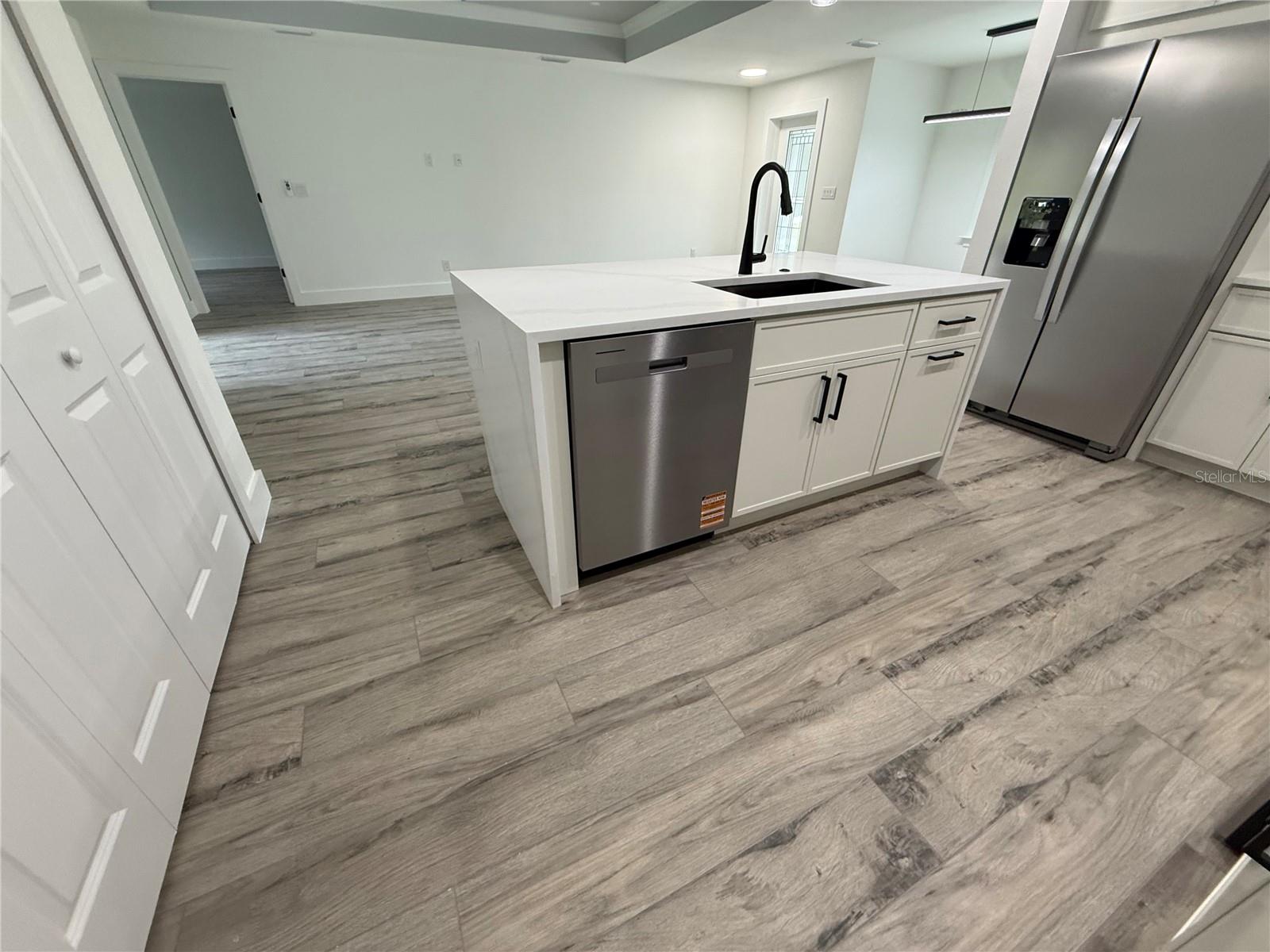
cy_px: 476
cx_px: 635
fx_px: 514
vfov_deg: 85.7
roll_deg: -0.6
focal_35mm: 14
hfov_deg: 102.1
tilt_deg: -29.3
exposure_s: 1/60
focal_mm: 2.22
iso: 250
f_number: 2.2
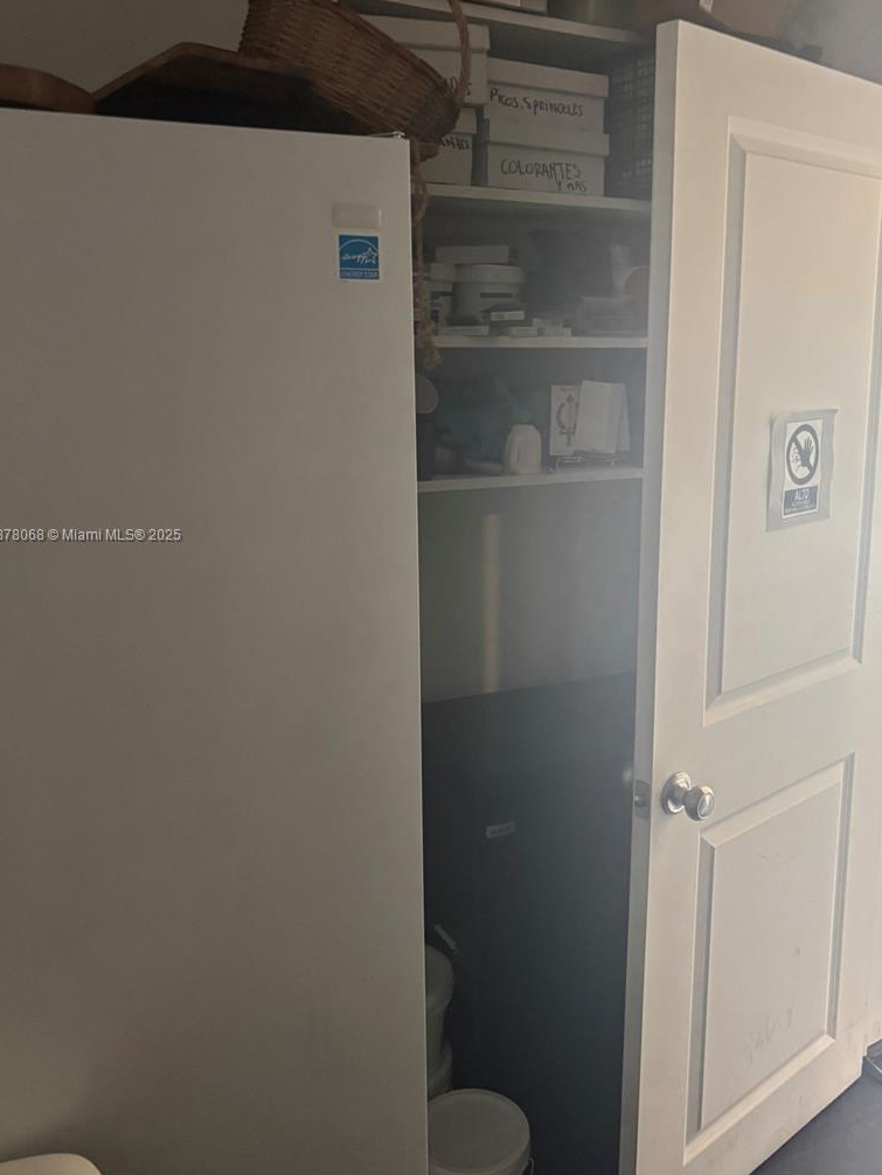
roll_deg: -0.1
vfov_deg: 58.3
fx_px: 1053
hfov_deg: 45.4
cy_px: 536
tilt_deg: -9.7
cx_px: 493
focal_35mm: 31
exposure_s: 1/60
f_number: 1.6
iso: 400
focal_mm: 5.96
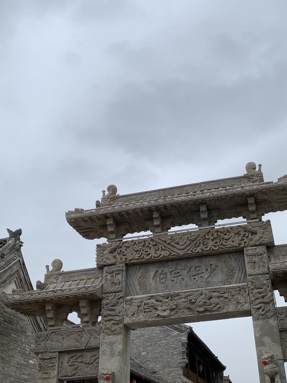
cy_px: 222
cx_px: 183
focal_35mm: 40
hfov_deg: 35.7
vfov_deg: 46.6
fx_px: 442
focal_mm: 4.25
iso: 25
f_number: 1.8
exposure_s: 1/1021
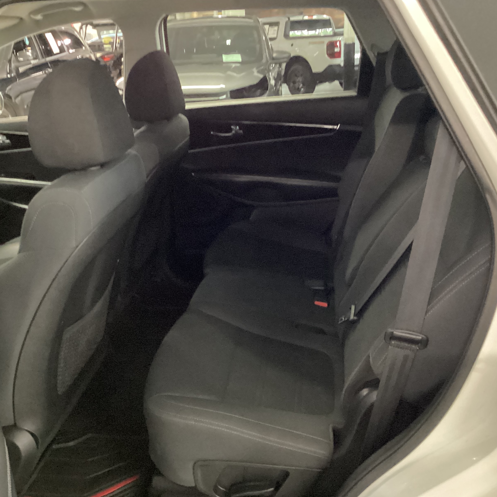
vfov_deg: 44.9
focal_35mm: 37
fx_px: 601
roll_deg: +2.9
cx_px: 239
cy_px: 246
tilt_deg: -21.7
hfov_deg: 44.9
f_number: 2.4
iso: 640
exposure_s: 1/17
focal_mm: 3.3
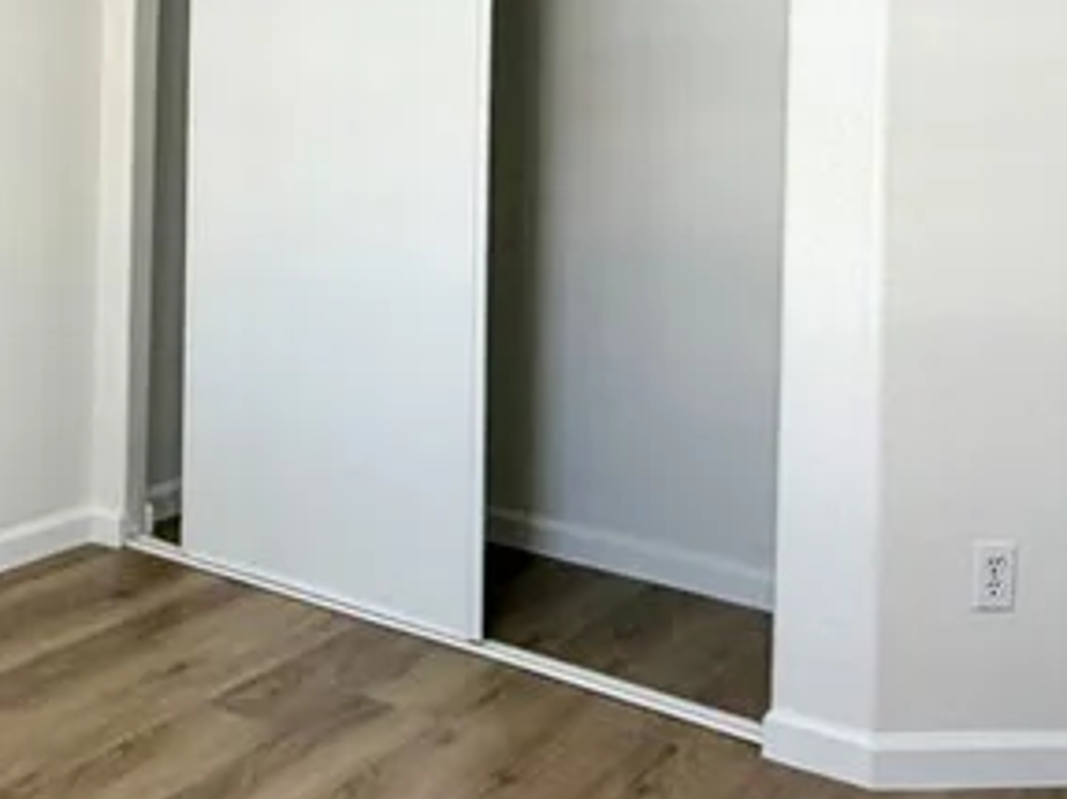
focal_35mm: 50
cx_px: 93
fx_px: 1541
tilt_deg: -0.5
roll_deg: -1.4
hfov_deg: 35.8
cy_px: 45
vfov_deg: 27.8
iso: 200
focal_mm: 2.22
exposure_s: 1/121
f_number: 2.2
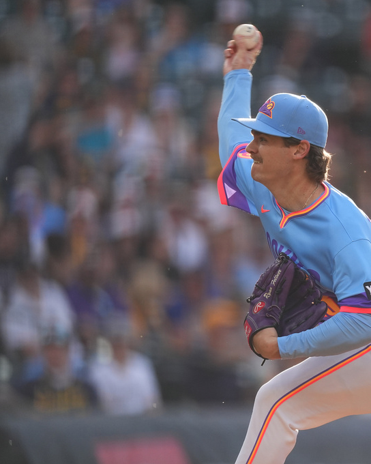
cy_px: 232
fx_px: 11639
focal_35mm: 848
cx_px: 325
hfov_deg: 1.8
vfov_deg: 2.3
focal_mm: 600
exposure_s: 1/3200
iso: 1000
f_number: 4
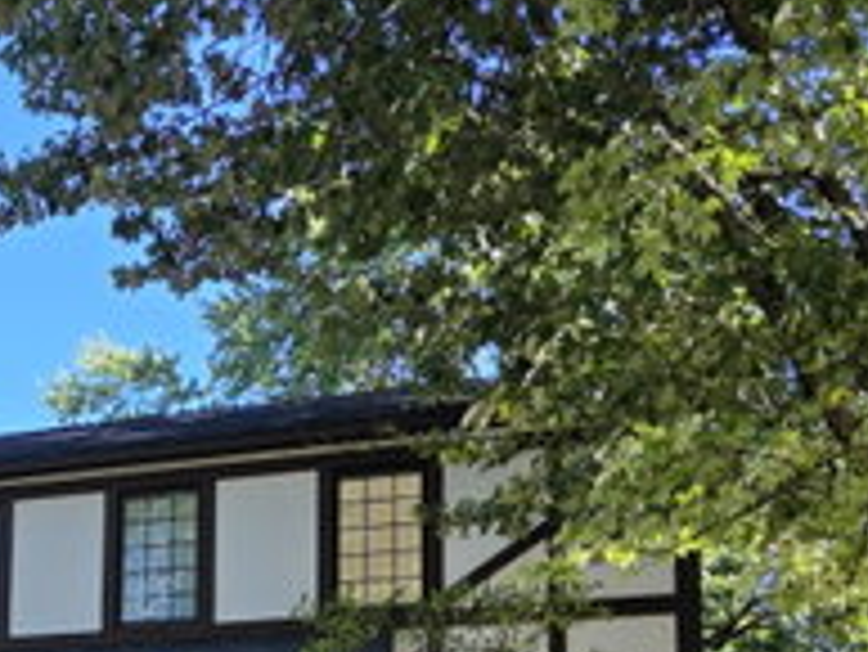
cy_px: 791
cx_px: -220
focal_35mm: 61
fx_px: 1531
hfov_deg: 27.2
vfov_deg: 22.1
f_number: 1.7
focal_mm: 6.3
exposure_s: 1/359
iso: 25
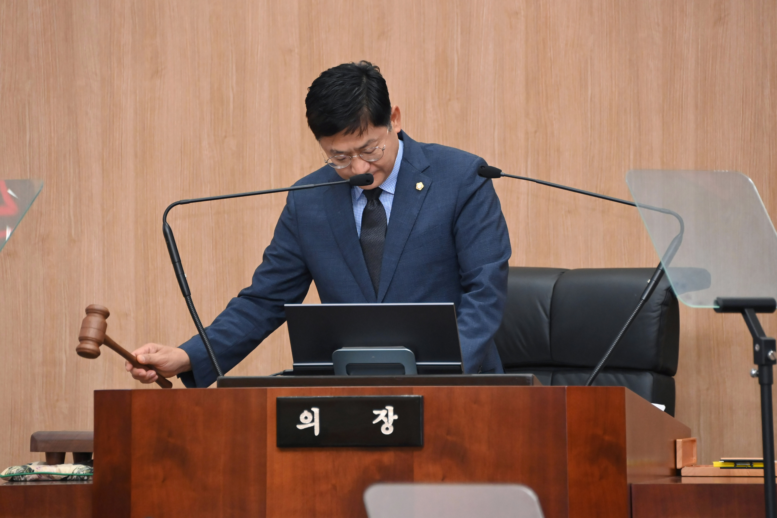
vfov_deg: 6.5
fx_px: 4532
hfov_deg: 9.8
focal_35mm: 210
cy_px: 259
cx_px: 388
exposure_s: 1/250
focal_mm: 210
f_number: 5.6
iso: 5000
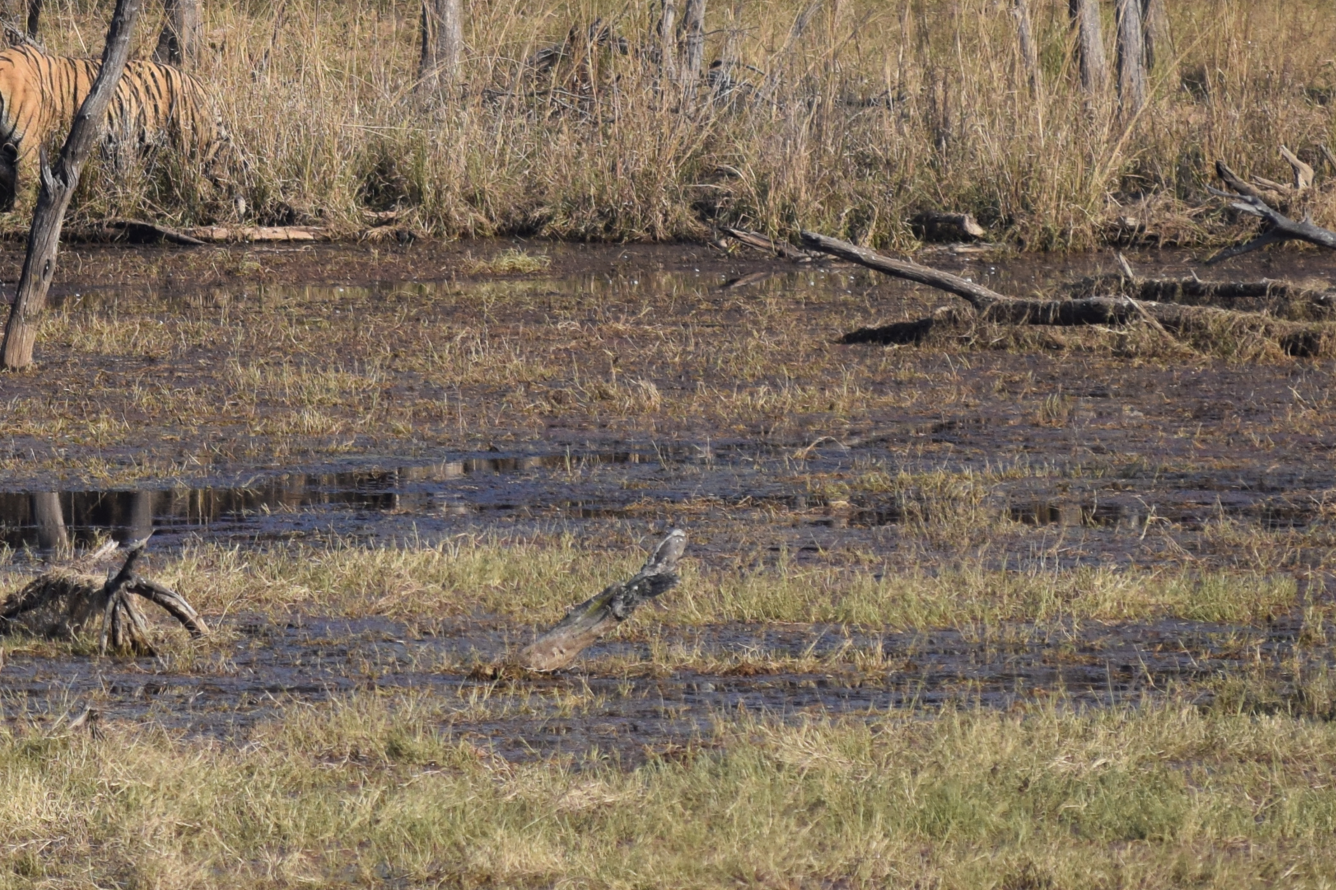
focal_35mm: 857
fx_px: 31802
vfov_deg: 1.6
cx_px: -12
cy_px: 50
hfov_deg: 2.4
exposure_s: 1/1600
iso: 400
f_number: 5.6
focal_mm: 200
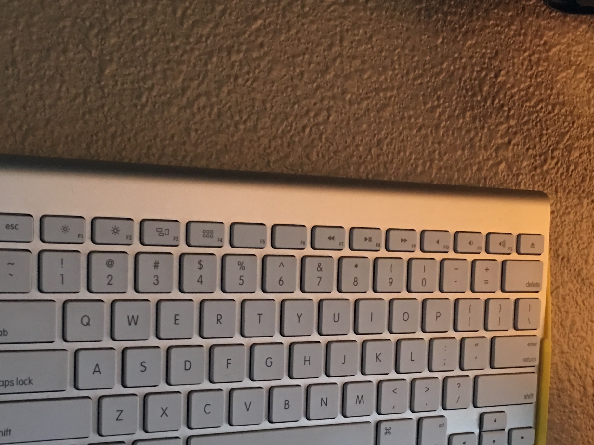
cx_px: 340
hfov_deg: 30.2
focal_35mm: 64
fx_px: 1098
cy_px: 360
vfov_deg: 22.6
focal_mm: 4.15
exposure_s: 1/10
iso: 100
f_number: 2.2
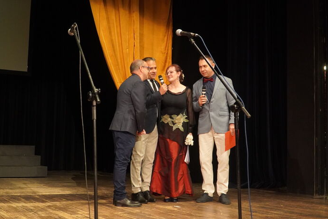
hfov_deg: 44.9
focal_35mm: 44
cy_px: 108
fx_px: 397
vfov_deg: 30.8
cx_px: 159
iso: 3200
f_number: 4
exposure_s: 1/160
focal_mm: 25
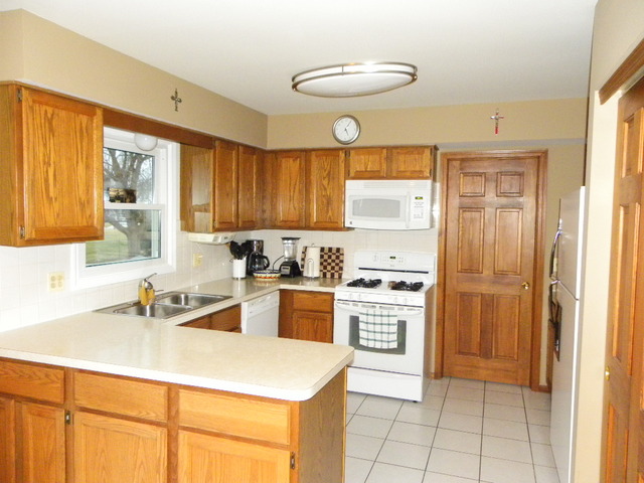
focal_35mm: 26
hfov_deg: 67.3
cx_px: 322
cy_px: 242
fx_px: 484
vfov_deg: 53.1
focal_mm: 4.6
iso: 400
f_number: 2.8
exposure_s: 1/30
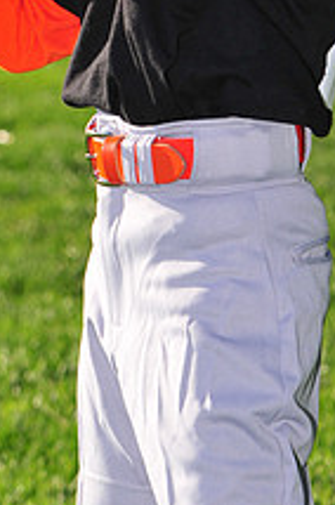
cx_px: 162
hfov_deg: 4.8
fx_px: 3991
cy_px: -116
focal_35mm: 285
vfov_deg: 7.2
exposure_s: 1/800
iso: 200
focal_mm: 70
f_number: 4.5
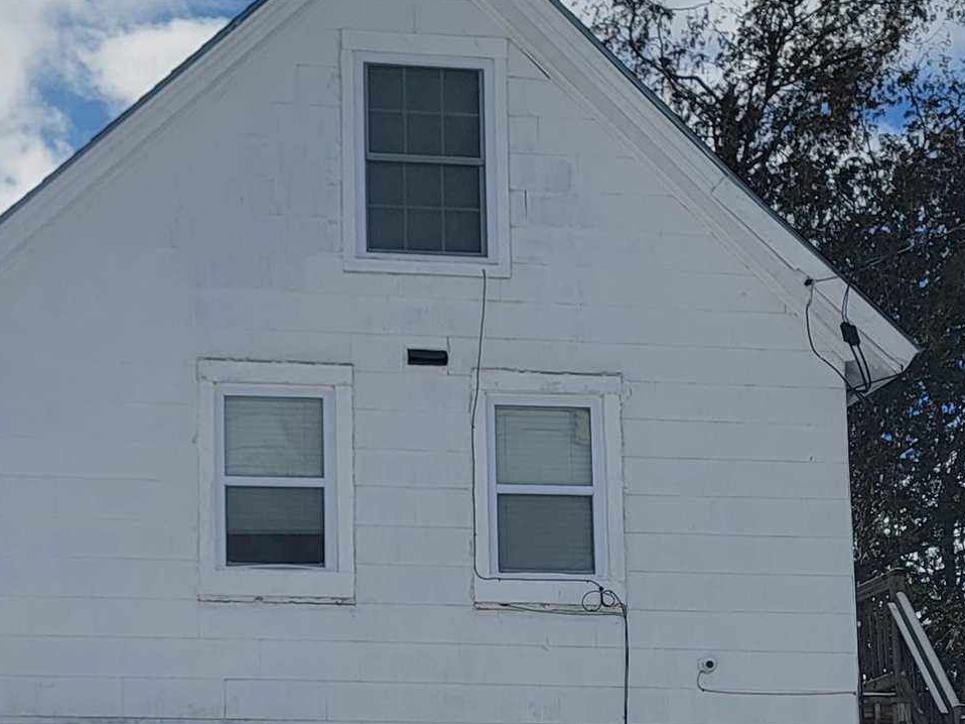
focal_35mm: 77
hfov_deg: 24.9
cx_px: 188
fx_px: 2146
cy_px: 690
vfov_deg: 18.7
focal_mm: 6.7
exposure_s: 1/3001
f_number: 1.8
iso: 16
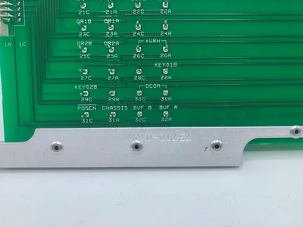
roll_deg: +0.5
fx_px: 228
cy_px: 114
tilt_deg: -27.6
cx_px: 152
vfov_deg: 53.1
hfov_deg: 67.3
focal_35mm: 26
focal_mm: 4.25
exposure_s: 1/716
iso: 25
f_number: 1.8
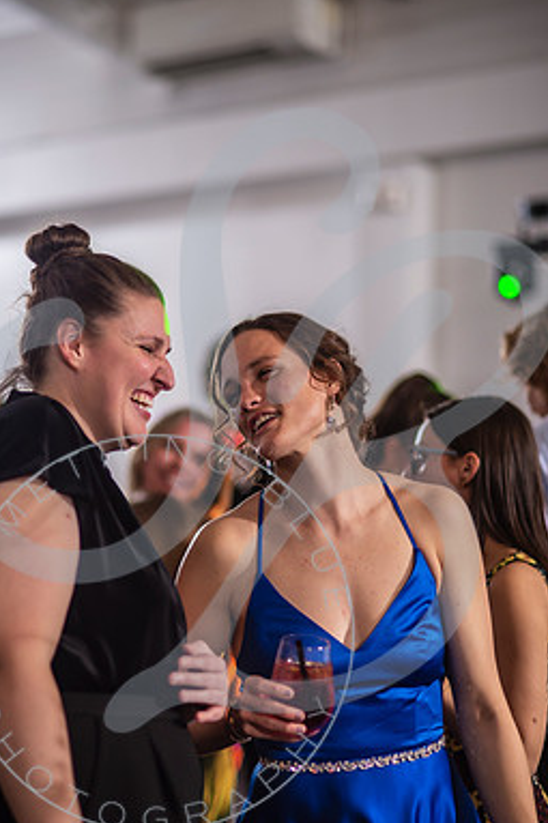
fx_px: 2285
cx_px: 251
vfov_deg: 20.4
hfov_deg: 13.7
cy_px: 471
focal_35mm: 100
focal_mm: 85
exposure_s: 1/200
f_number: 1.8
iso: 400
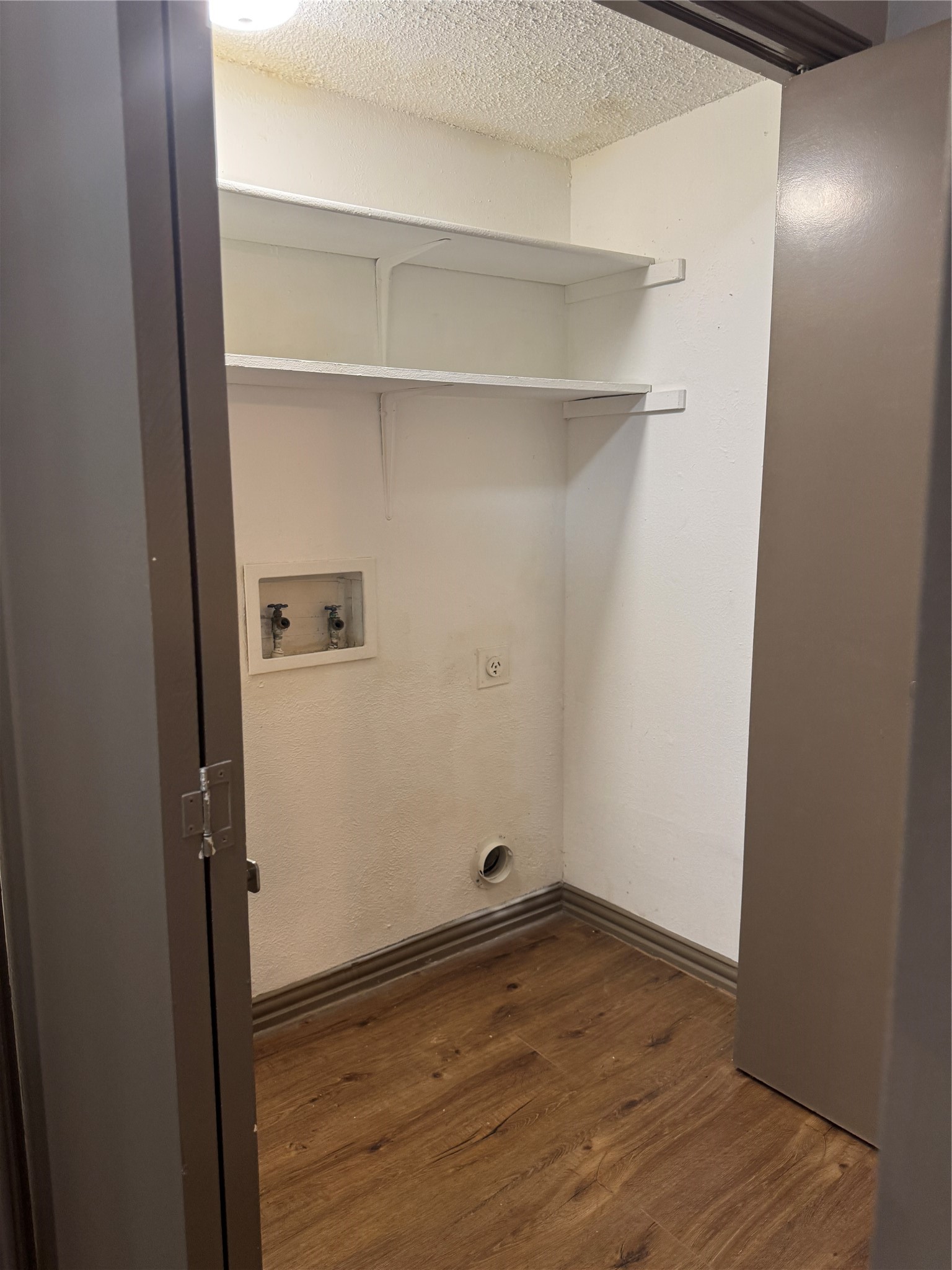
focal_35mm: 24
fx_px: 880
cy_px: 635
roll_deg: +1.3
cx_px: 476
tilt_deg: -9.2
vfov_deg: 71.6
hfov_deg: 56.8
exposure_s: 1/60
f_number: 1.78
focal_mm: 6.76
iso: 160
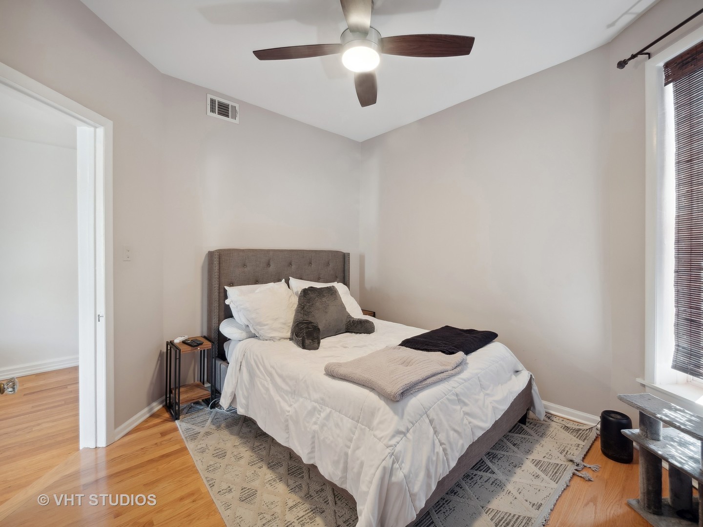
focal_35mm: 14
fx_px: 284
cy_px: 264
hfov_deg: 102.1
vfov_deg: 85.7
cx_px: 352
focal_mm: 7
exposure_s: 1/1.67
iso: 200
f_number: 8
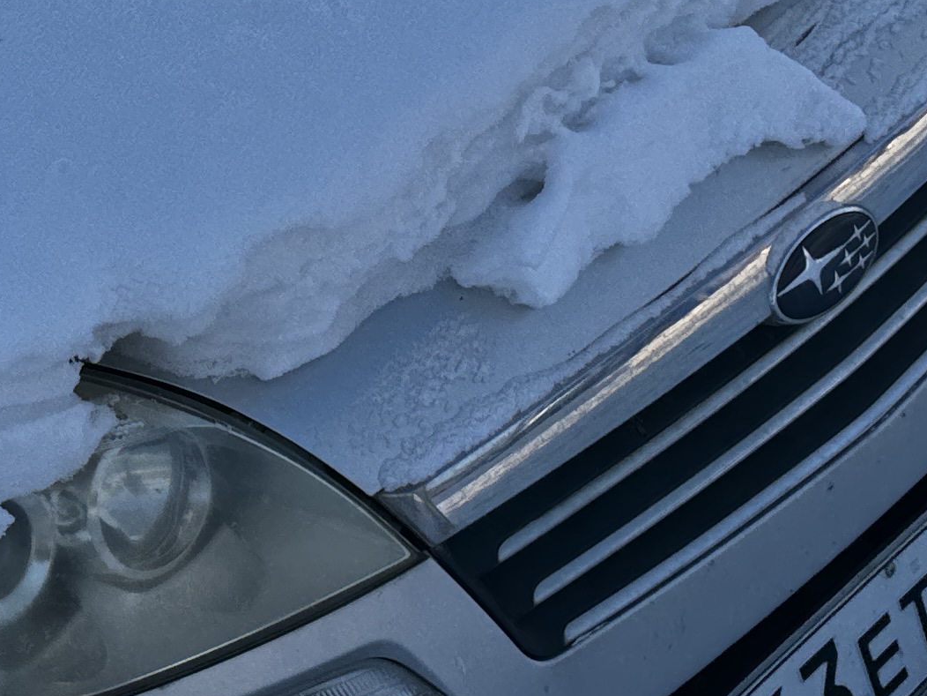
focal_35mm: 92
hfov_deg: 20.6
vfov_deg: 16.0
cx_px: -11
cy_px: 143
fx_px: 2464
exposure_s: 1/3413
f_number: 1.78
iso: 80
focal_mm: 6.76
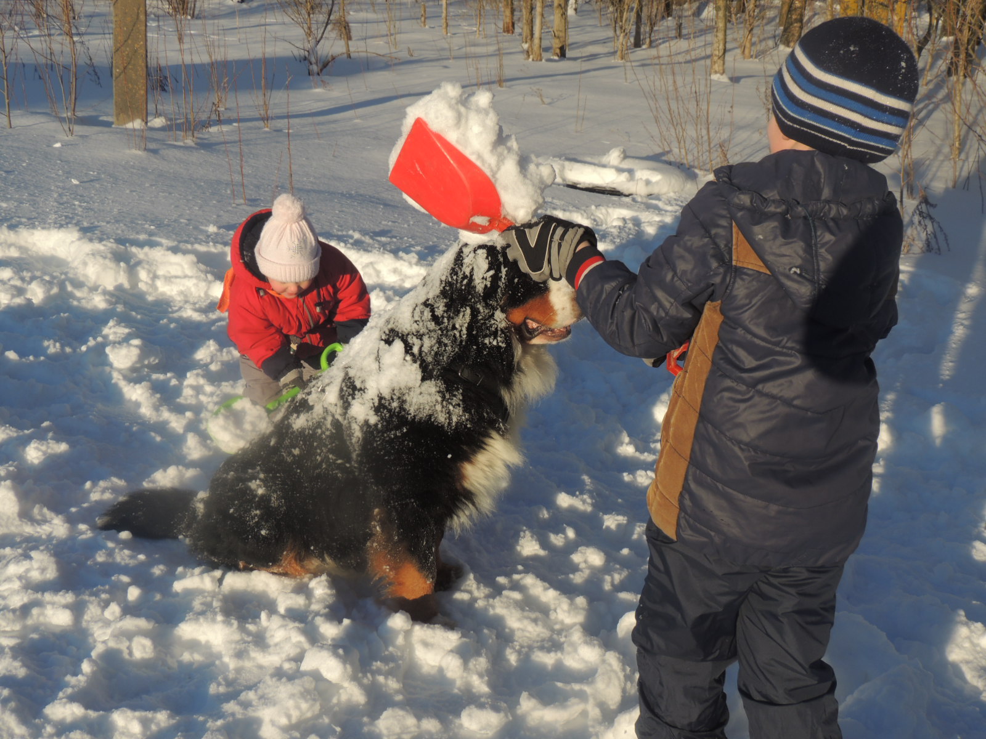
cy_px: 370
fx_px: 1225
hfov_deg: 43.9
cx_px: 493
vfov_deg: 33.6
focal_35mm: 43
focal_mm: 7.6
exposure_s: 1/1250
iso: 100
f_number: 3.4
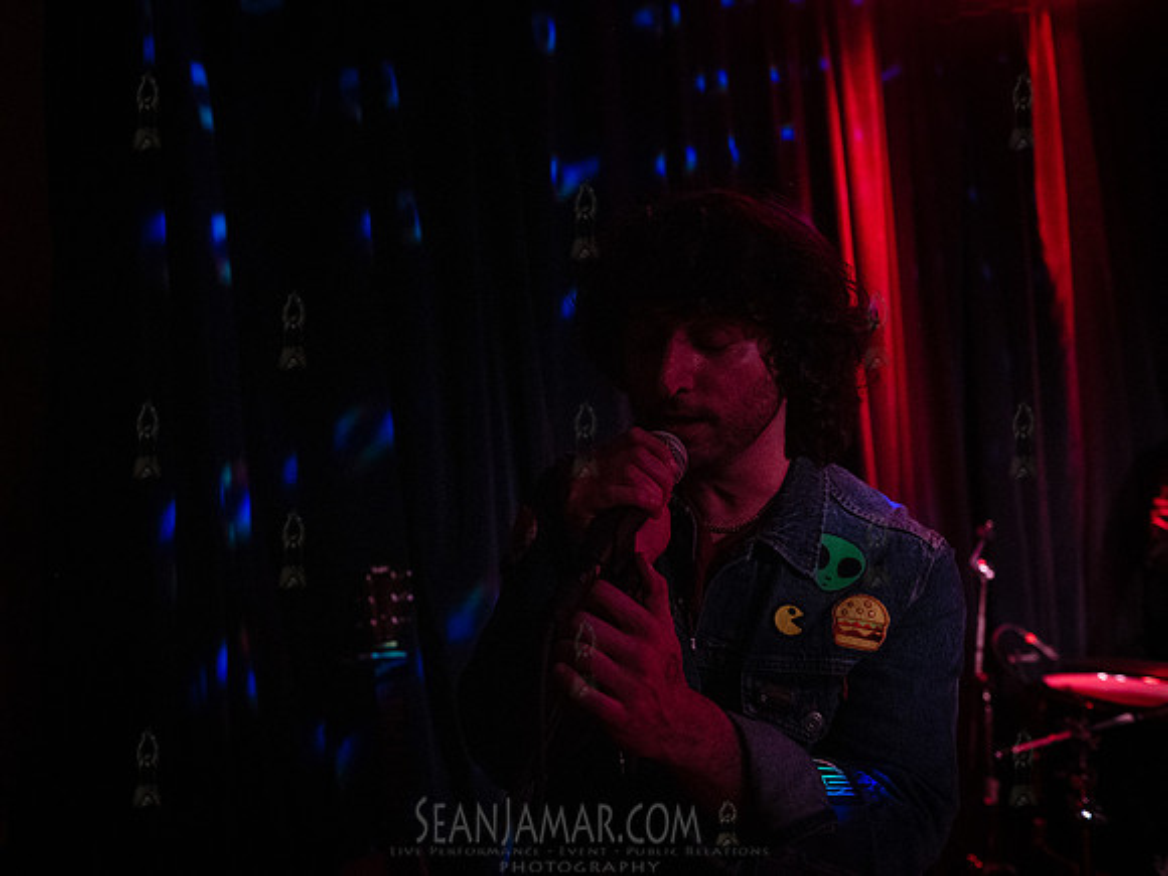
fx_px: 1004
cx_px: 472
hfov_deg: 59.9
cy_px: 413
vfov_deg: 47.1
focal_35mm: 30
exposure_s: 1/250
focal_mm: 26
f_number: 3.2
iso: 12800
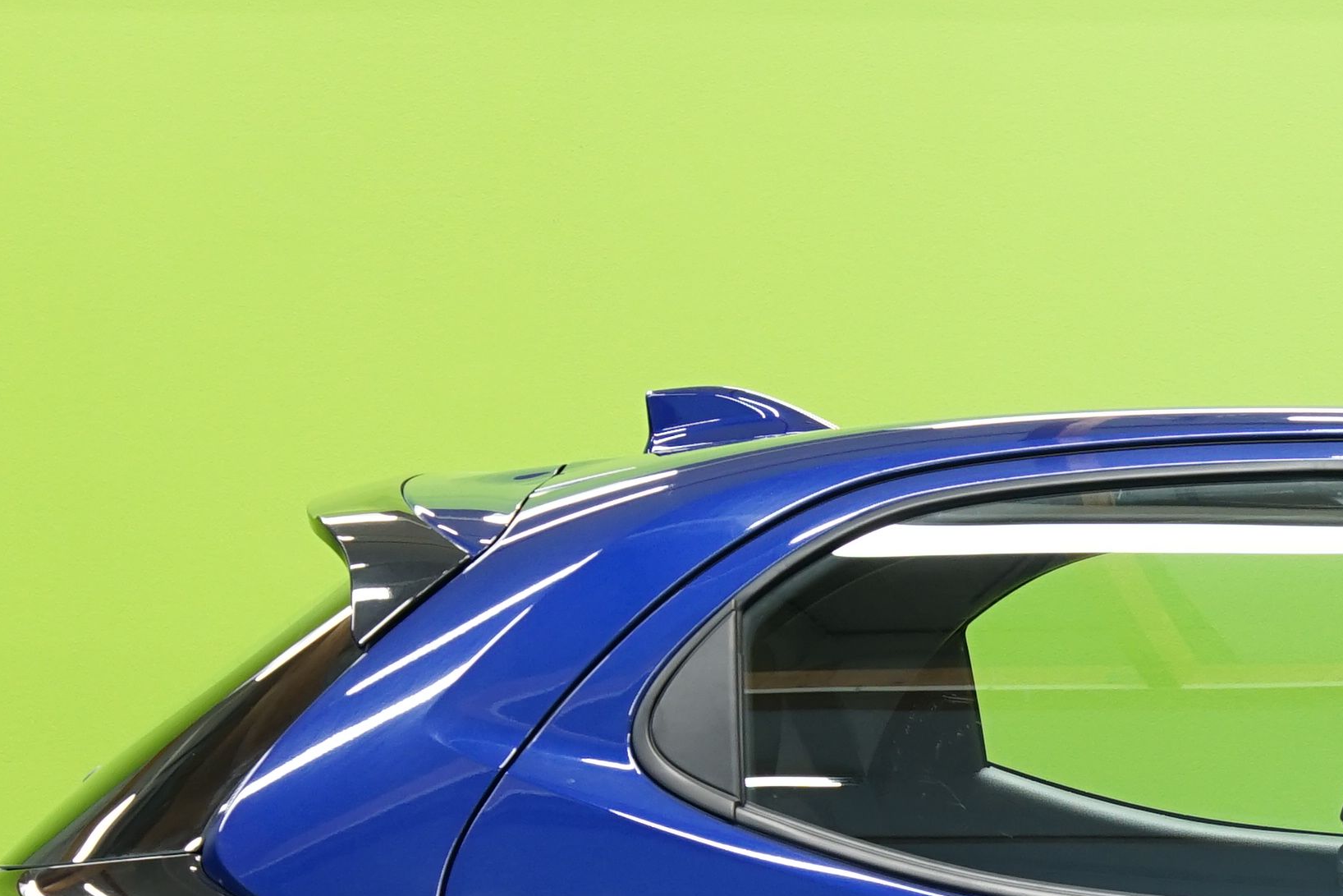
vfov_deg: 8.2
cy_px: 1141
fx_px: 6156
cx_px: 1907
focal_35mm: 165
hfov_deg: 12.0
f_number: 5
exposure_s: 1/15
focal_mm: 45
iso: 500
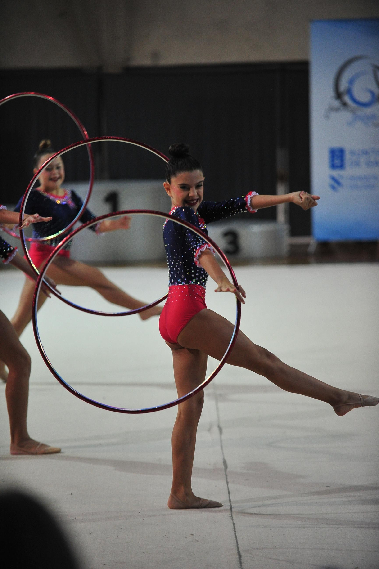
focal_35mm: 155
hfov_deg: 8.8
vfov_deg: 13.3
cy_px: 284
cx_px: 190
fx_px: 2450
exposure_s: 1/1600
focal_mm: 155
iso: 3200
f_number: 2.8
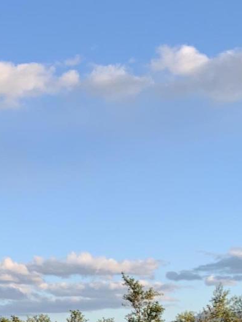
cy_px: 382
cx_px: 6
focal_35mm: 99
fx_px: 922
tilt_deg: -3.3
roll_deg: +1.1
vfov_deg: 18.8
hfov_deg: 14.7
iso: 25
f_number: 1.8
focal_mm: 4.25
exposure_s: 1/732
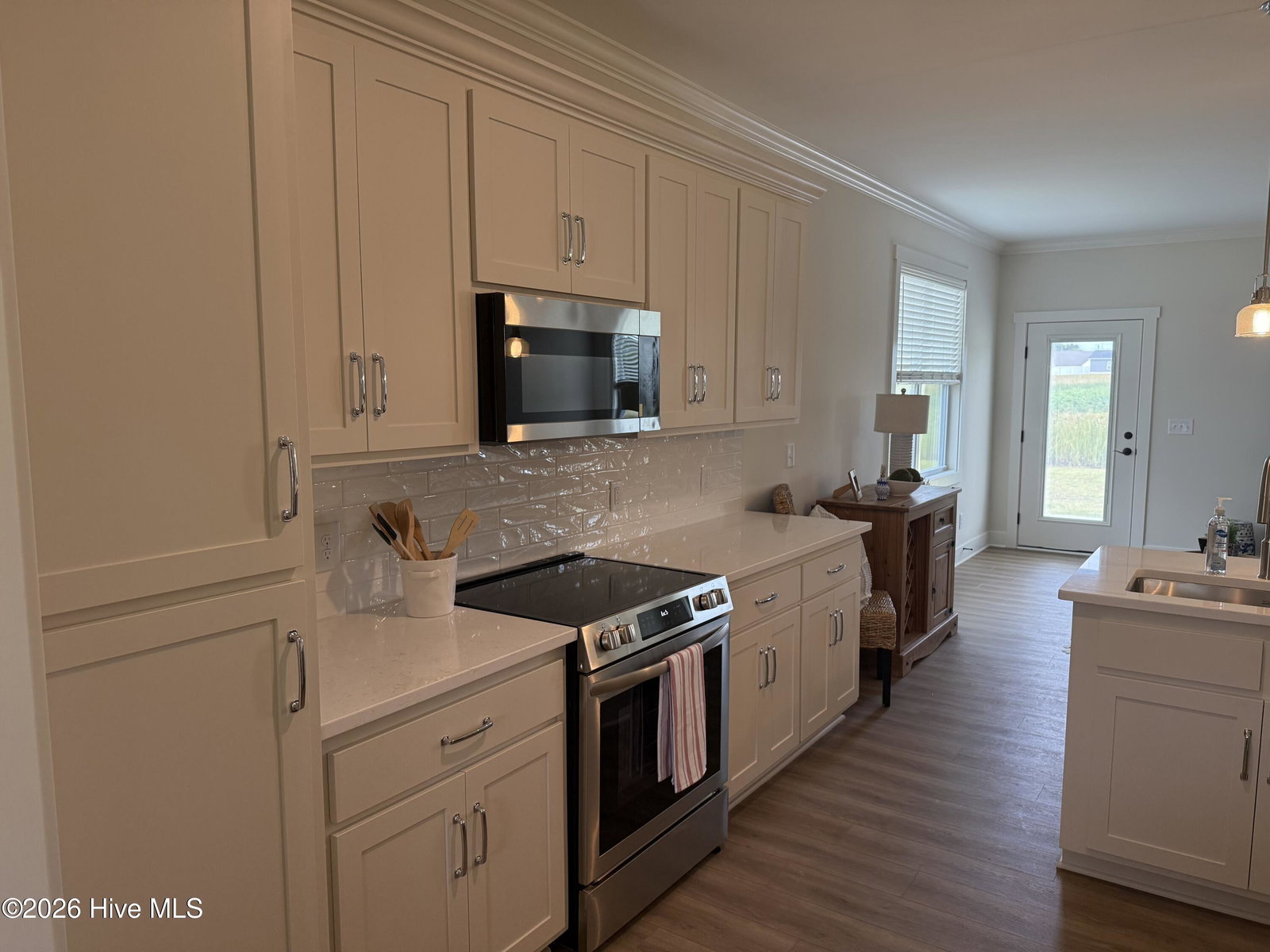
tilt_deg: -6.2
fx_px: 881
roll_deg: -0.1
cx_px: 635
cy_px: 476
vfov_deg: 56.8
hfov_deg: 71.6
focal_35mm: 24
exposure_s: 1/208
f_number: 1.78
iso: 200
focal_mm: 6.76
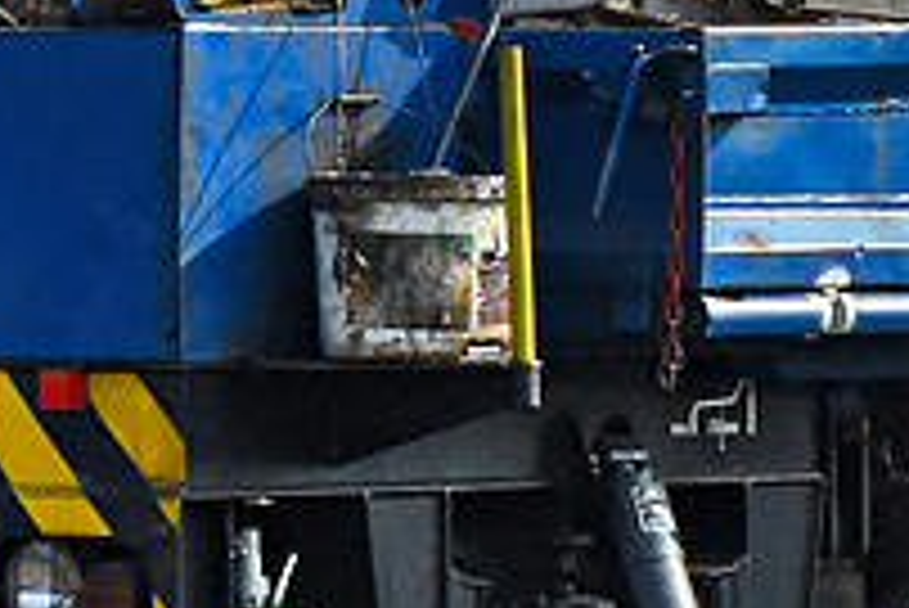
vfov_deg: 2.8
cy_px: 14
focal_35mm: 499
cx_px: 986
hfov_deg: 4.1
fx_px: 12608
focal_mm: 56
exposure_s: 1/1000
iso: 200
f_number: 8
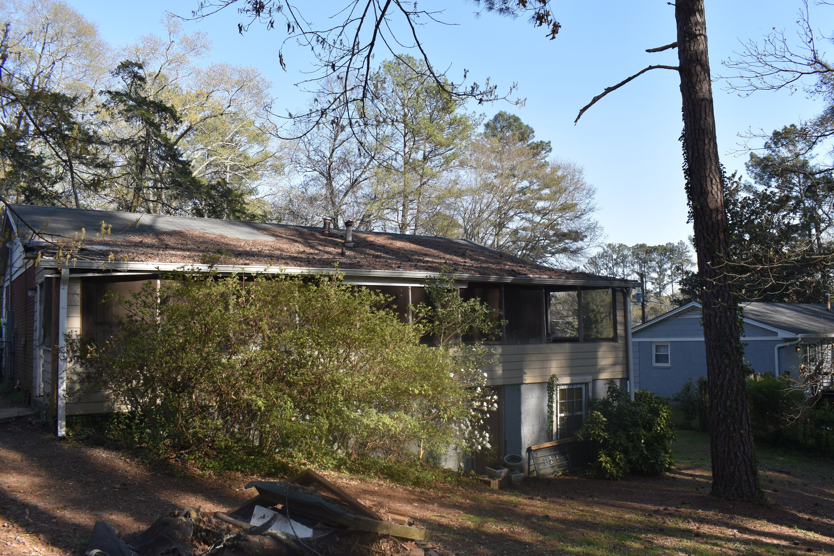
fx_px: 718
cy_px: 299
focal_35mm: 31
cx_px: 458
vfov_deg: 42.3
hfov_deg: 60.2
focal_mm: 18
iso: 200
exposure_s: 1/250
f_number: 7.1
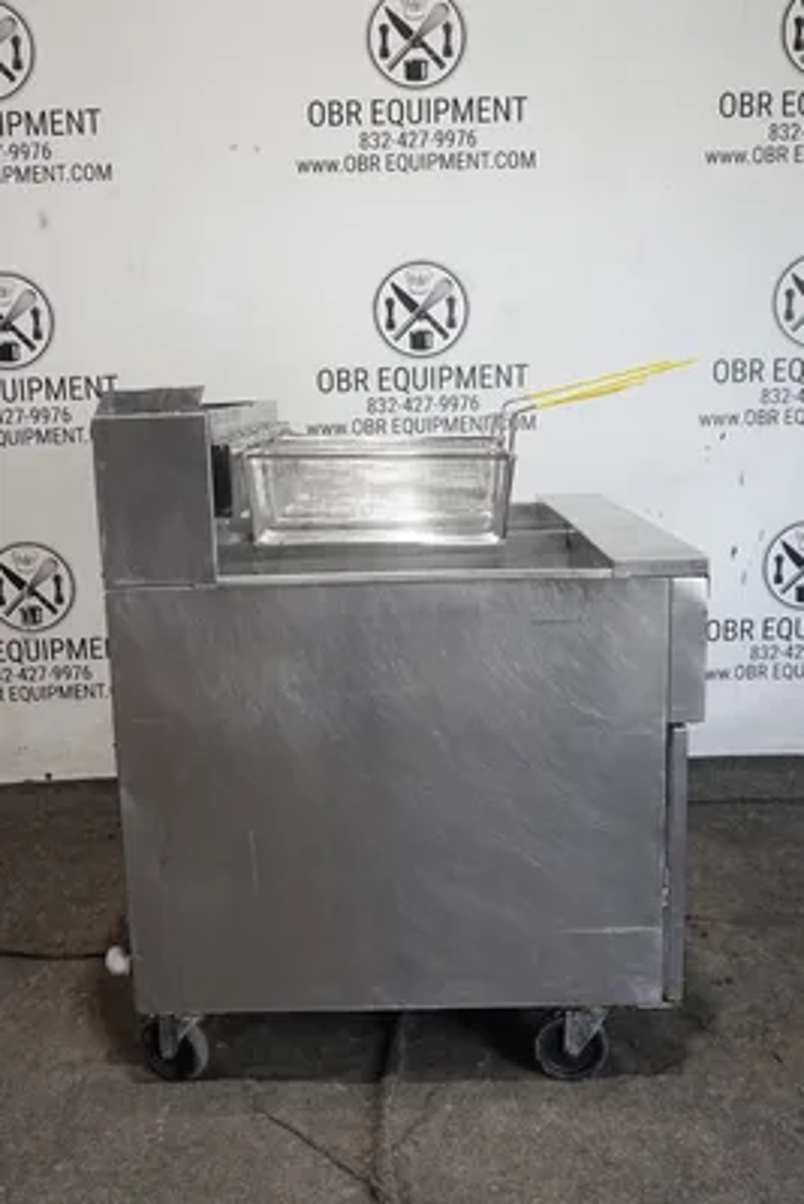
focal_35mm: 36
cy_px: 602
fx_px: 1205
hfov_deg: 36.9
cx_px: 402
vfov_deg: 53.1
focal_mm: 13.29
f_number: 3.5
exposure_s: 1/40
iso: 500
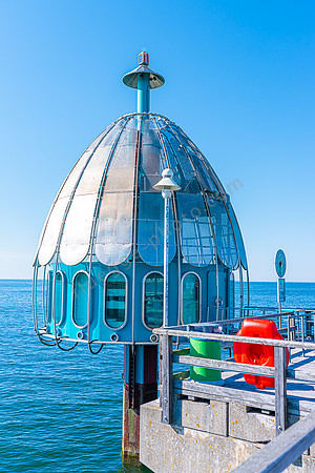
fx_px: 459
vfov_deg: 54.4
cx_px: 158
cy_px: 236
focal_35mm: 35
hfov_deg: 37.9
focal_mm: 35
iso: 50
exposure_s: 1/800
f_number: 3.2
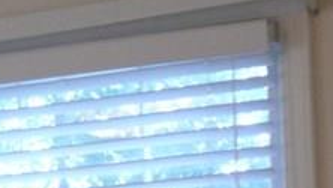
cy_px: 475
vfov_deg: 6.2
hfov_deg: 11.1
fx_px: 1643
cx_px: -168
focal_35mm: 186
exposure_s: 1/60
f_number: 2.8
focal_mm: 7.7
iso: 250
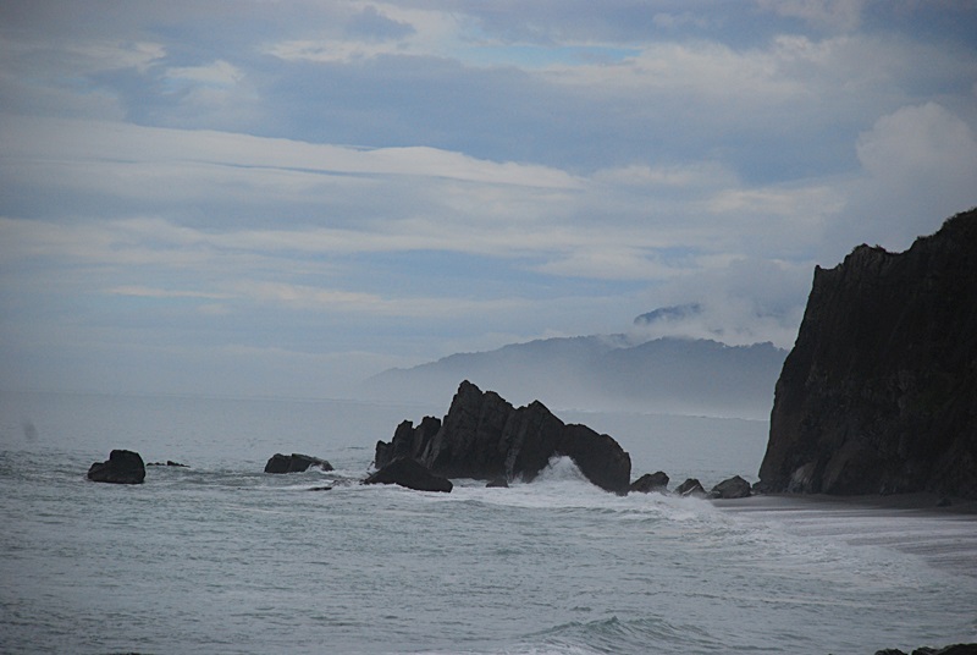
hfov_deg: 10.1
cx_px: 488
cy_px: 328
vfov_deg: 6.8
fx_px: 5504
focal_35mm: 202
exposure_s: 1/3200
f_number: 5.6
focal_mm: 135
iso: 400
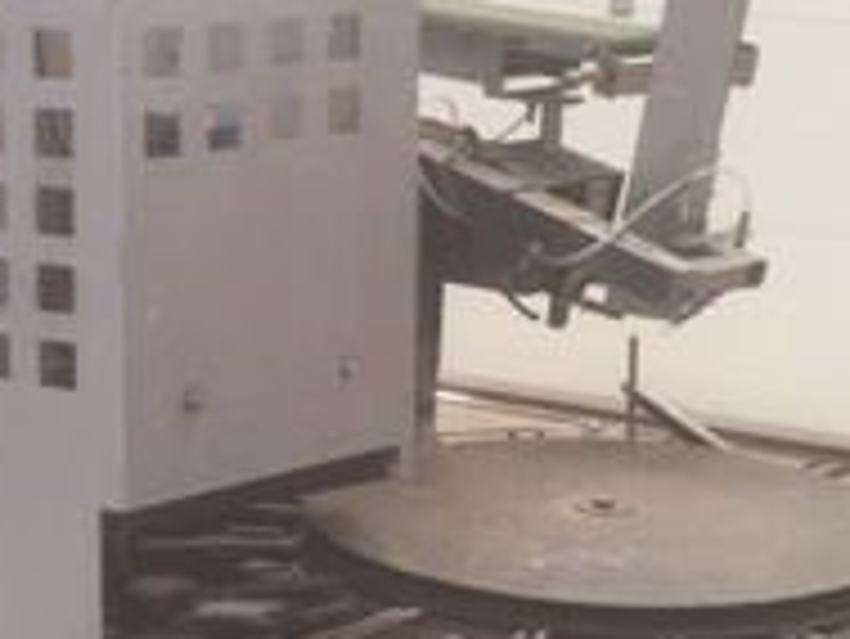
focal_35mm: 98
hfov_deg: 19.6
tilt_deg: -14.5
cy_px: 428
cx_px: 76
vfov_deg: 15.1
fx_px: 2408
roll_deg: -2.5
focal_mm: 4.15
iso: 100
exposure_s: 1/33
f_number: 2.2
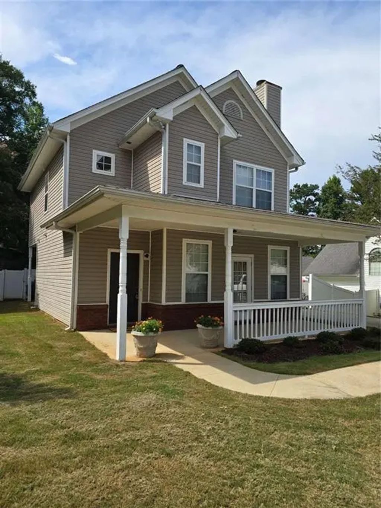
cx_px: 190
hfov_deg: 58.9
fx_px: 337
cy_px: 254
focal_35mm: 23
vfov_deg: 73.9
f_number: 1.7
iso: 12
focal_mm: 6.3
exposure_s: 1/703
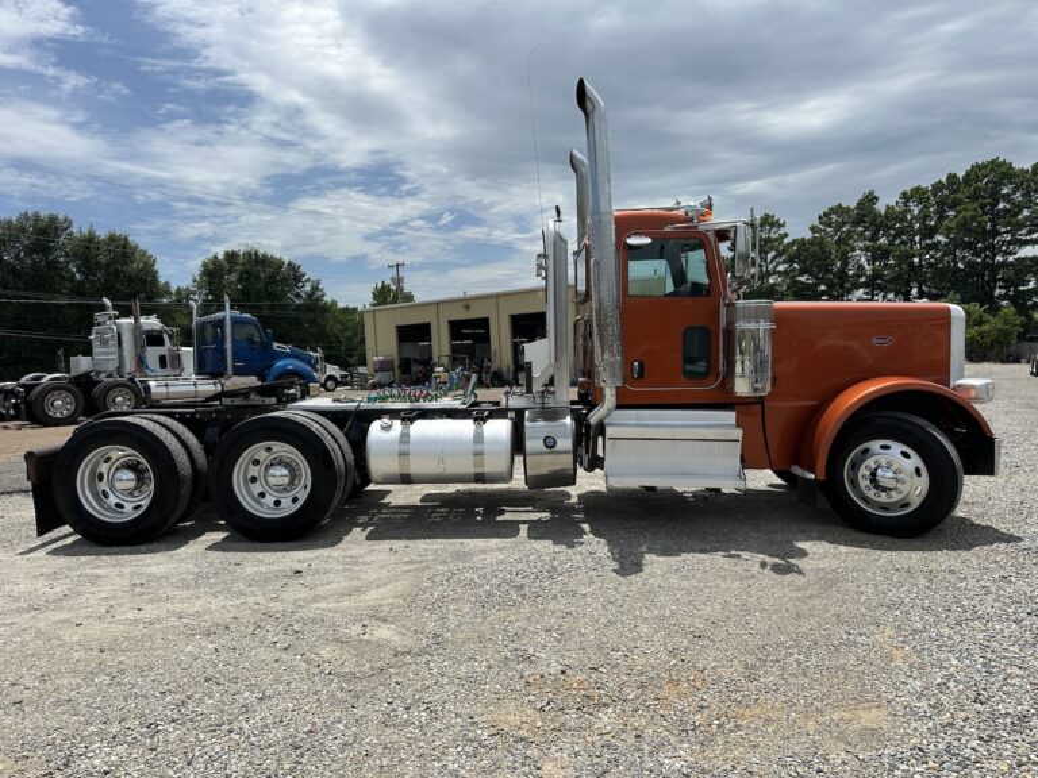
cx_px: 519
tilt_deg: -0.9
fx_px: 720
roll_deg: +2.8
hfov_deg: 71.6
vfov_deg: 56.8
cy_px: 389
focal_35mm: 24
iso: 80
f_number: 1.78
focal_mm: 6.86
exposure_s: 1/8197
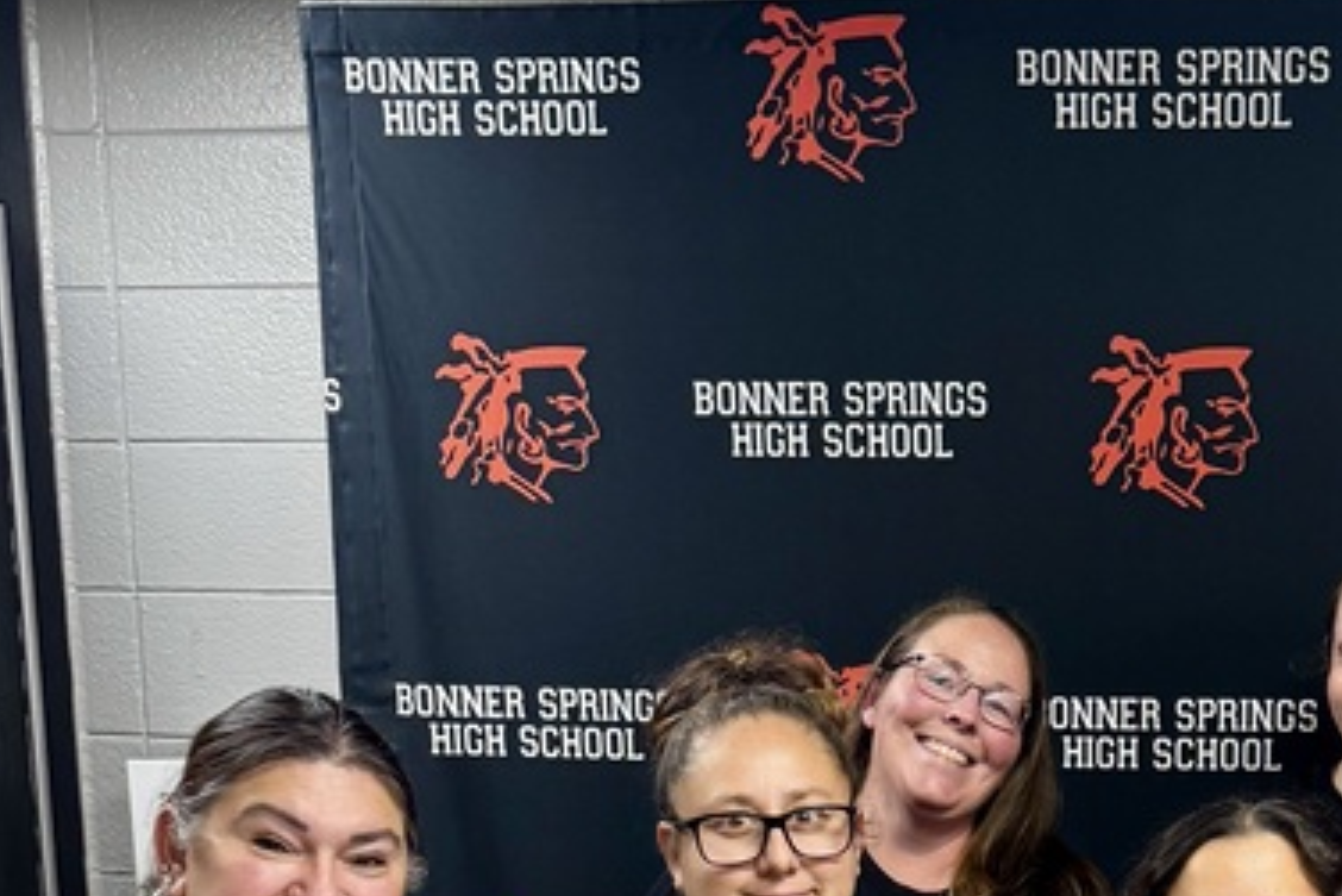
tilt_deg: -13.7
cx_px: 1114
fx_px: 2536
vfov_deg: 18.6
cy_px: 1174
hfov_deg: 28.9
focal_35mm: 68
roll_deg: +1.5
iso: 250
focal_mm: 6.76
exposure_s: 1/60
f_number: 1.78
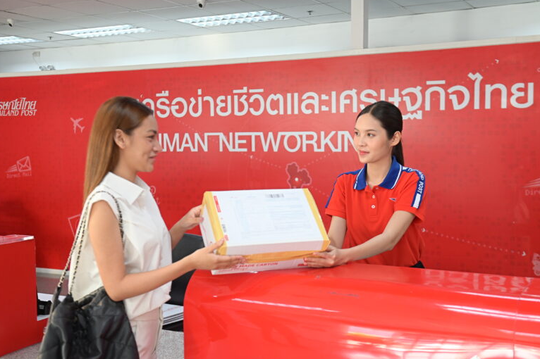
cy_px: 177
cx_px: 274
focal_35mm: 47
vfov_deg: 28.6
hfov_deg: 41.9
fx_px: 705
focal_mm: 45
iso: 1250
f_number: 4
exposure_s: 1/320
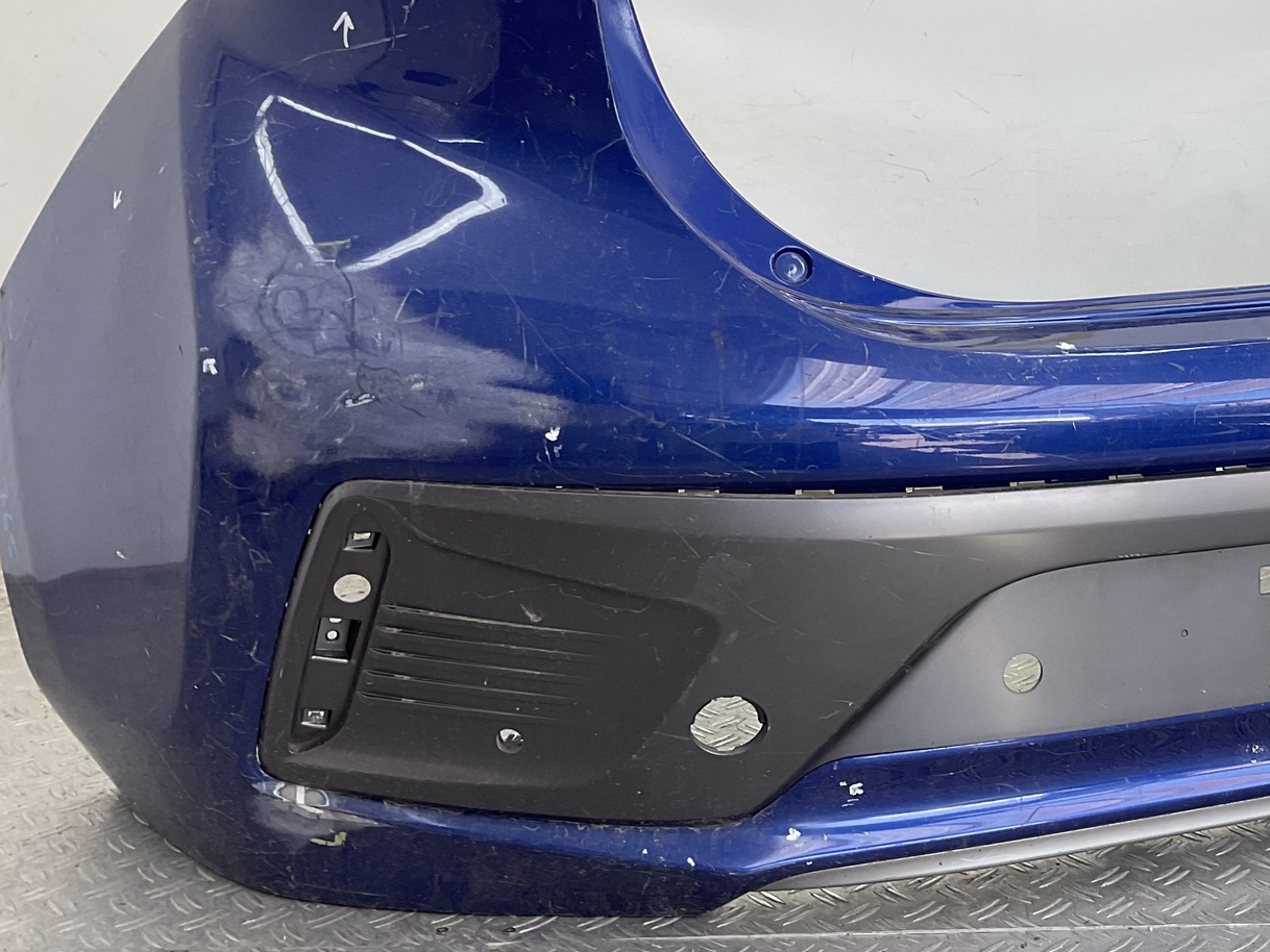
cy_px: 299
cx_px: 1037
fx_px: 1761
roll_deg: -0.1
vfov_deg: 30.0
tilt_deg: -9.2
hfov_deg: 38.0
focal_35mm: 48
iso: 20
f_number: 1.8
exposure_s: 1/120
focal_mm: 3
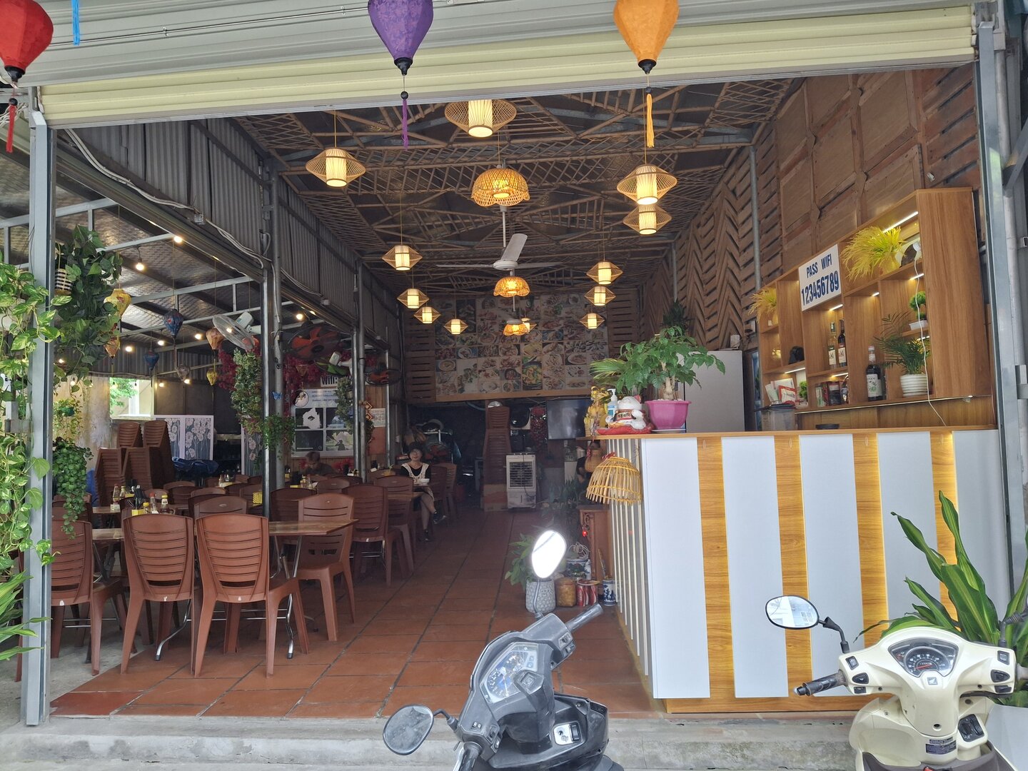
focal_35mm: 25
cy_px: 386
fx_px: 742
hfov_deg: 69.4
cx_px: 514
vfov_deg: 54.9
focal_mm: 4.69
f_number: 1.8
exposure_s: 1/120
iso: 64
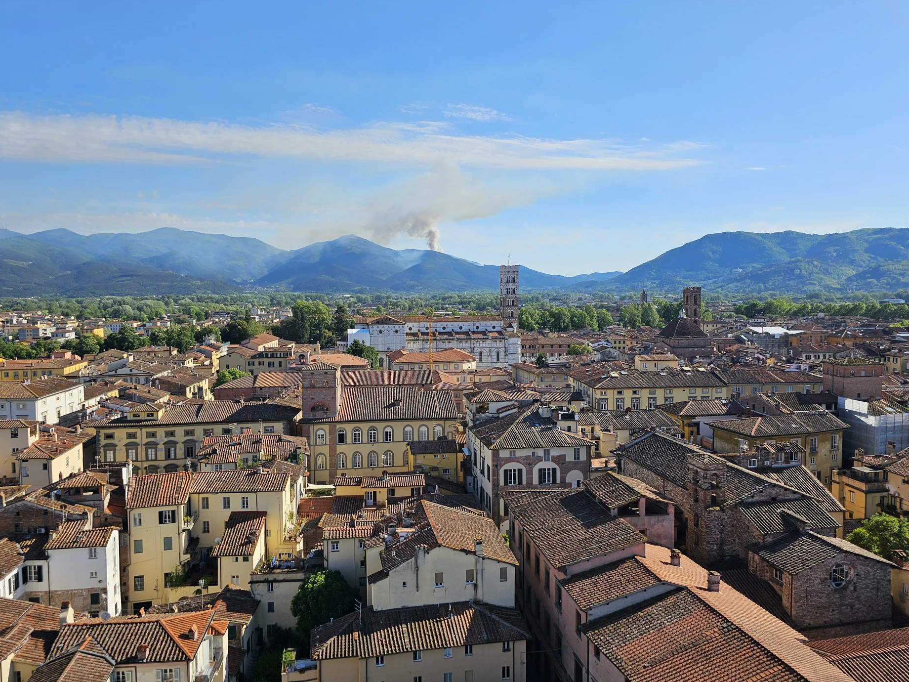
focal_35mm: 25
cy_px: 328
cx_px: 445
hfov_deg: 69.4
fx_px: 656
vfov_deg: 54.9
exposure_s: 1/902
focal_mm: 6.3
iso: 10
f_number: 1.7
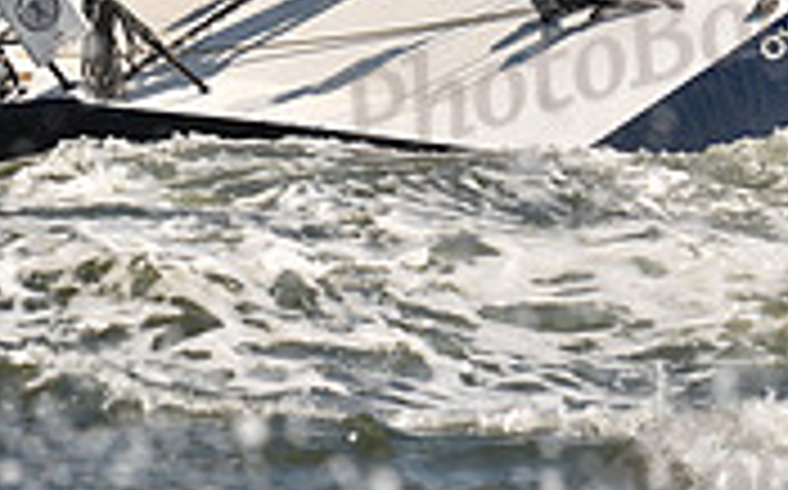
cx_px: 113
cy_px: -124
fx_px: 5085
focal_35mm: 237
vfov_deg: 5.5
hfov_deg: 8.8
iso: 250
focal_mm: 70
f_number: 5
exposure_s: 1/1000
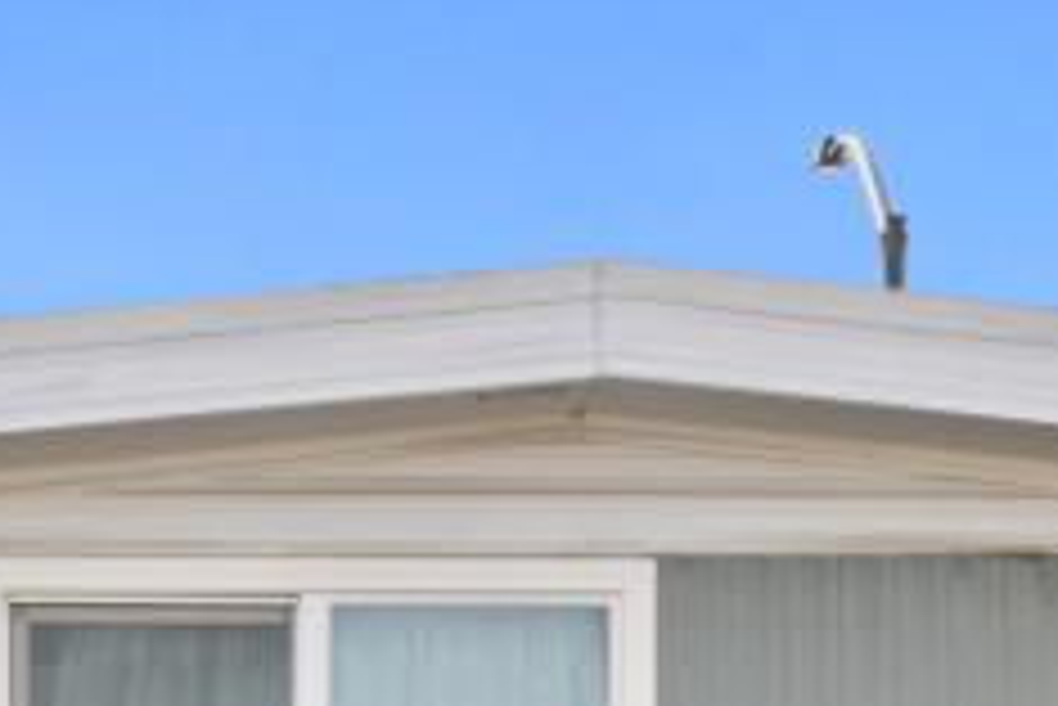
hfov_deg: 10.0
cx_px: 540
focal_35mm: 205
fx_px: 6018
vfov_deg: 6.5
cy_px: 1439
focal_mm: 21.4
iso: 64
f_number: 7.1
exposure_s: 1/30
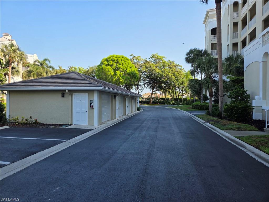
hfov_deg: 73.9
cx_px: 134
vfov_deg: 58.9
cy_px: 101
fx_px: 179
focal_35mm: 23
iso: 80
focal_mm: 5.4
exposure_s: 1/2071
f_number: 1.8
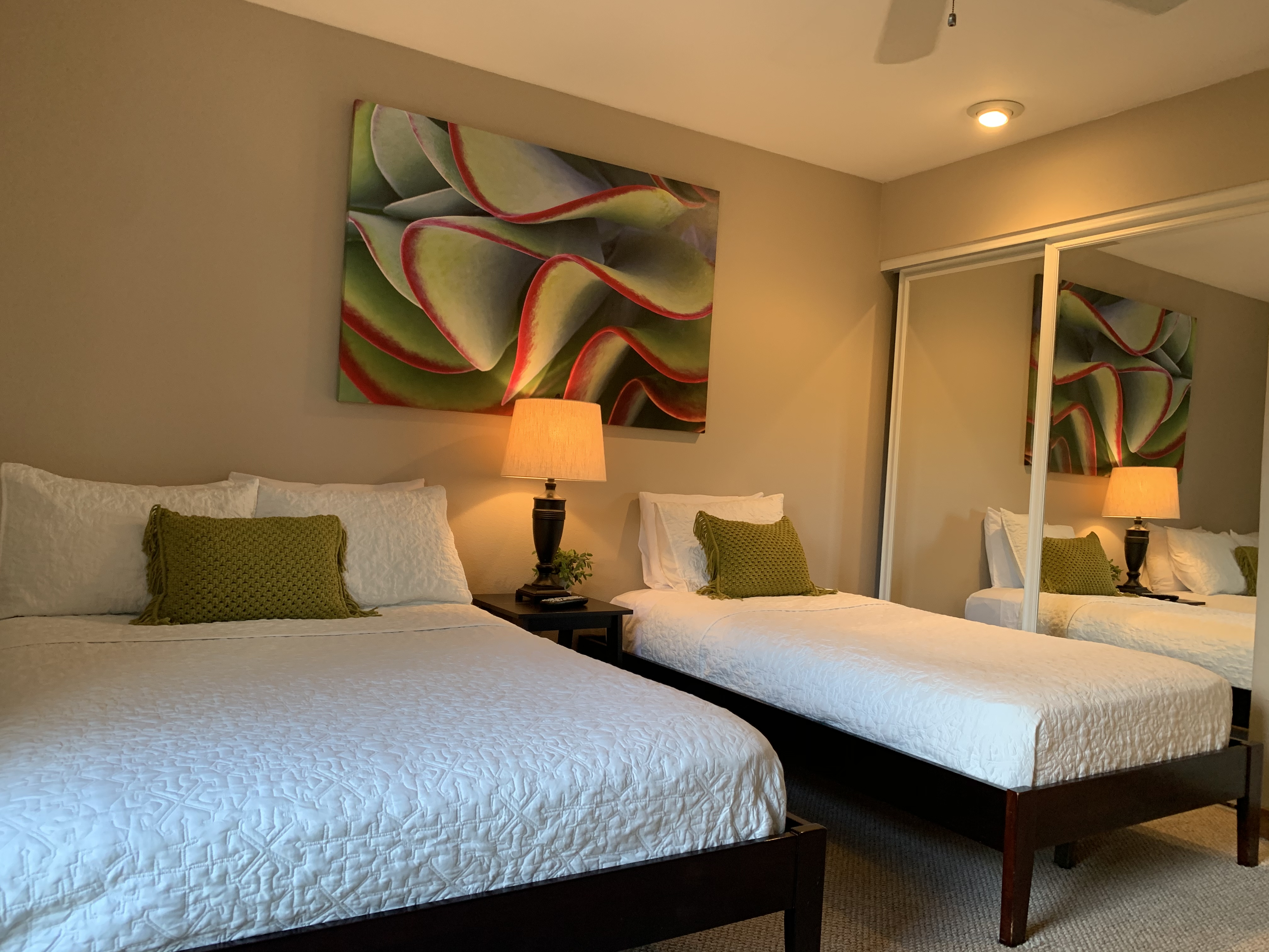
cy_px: 476
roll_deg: -4.7
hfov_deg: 67.3
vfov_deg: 53.1
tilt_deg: +1.9
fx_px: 953
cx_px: 634
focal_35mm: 26
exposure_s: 1/60
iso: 125
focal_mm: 4.25
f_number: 1.8
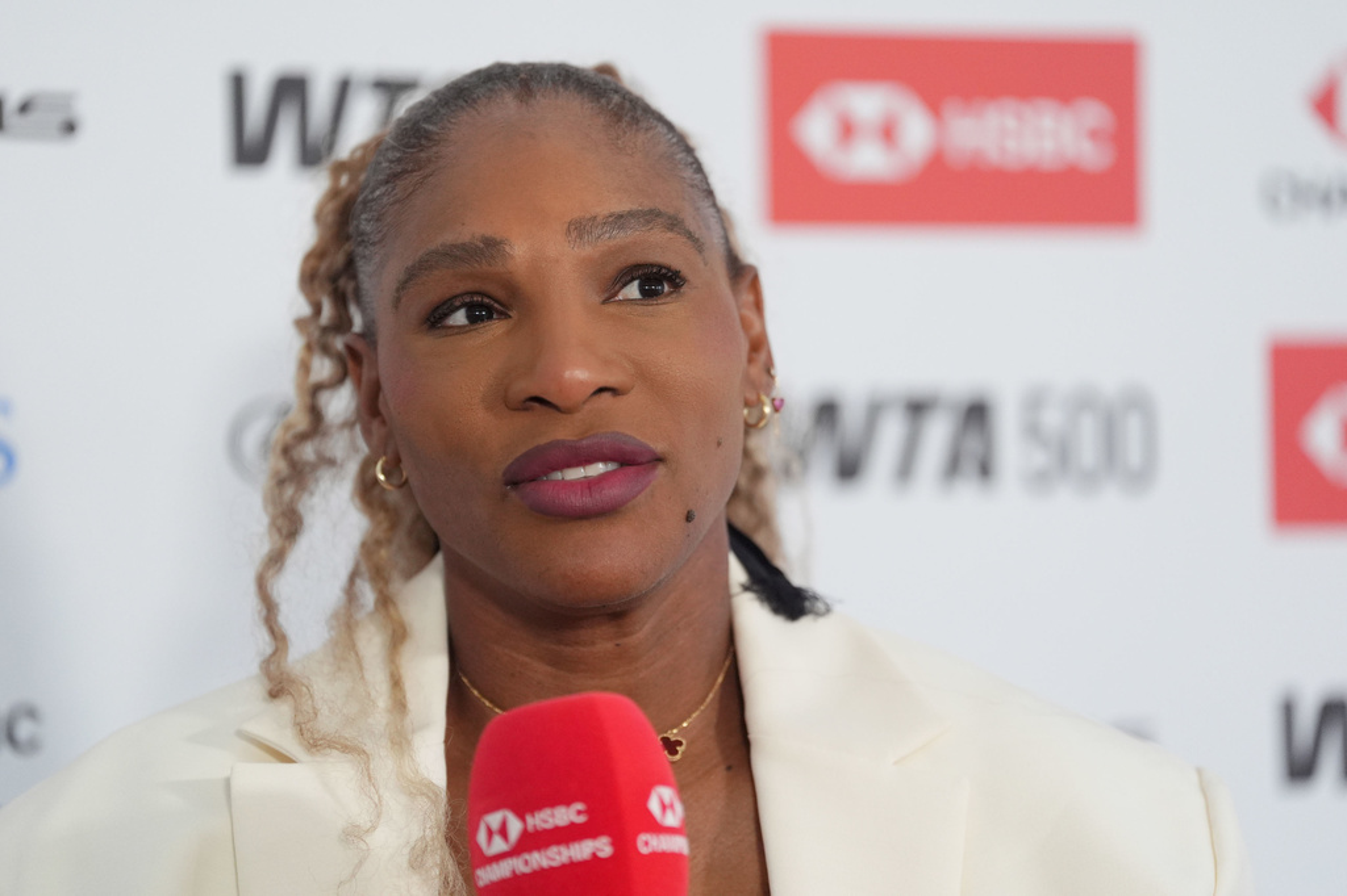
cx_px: 674
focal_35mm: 200
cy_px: 448
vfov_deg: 6.9
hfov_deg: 10.3
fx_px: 7481
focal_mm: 200
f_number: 2.8
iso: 2500
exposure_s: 1/800
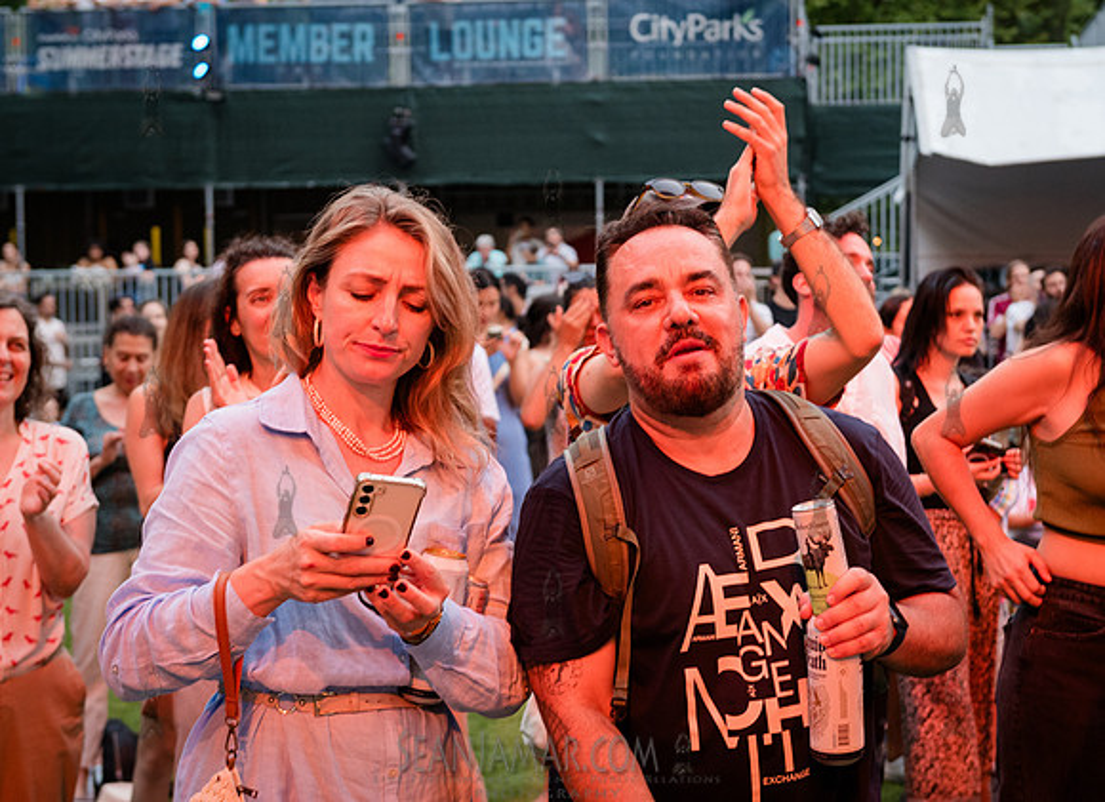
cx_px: 599
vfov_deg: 21.3
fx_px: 2134
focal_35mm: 68
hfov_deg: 29.0
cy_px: 441
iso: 2000
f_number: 4
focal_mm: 55
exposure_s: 1/320
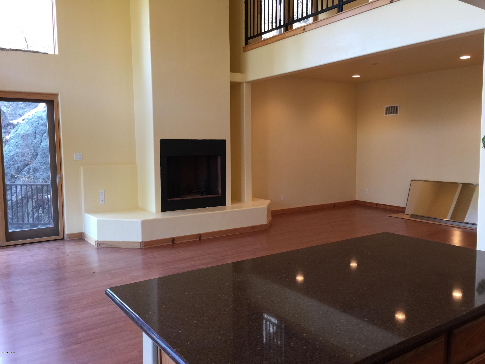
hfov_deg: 61.7
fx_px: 406
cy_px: 182
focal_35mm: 29
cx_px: 242
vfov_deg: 48.2
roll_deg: +0.6
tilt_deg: -4.6
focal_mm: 4.15
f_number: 2.2
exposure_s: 1/15
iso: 40
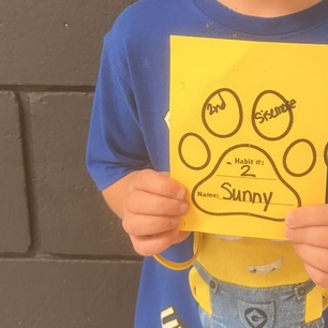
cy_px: 45
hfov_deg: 28.0
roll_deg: -0.1
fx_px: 643
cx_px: 267
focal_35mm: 60
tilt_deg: -13.6
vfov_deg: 27.8
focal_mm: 5.96
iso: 250
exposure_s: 1/60
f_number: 1.6
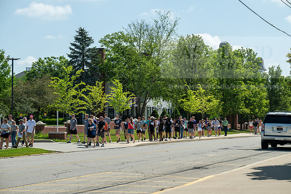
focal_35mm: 100
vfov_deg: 13.7
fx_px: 808
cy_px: 97
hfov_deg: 20.4
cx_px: 146
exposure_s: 1/640
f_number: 5.6
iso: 125
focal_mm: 100
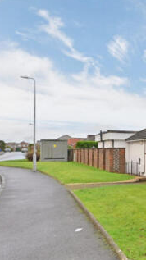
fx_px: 269
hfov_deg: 23.6
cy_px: 141
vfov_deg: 51.6
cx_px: 225
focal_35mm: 39
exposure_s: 1/100
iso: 2500
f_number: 22
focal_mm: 18
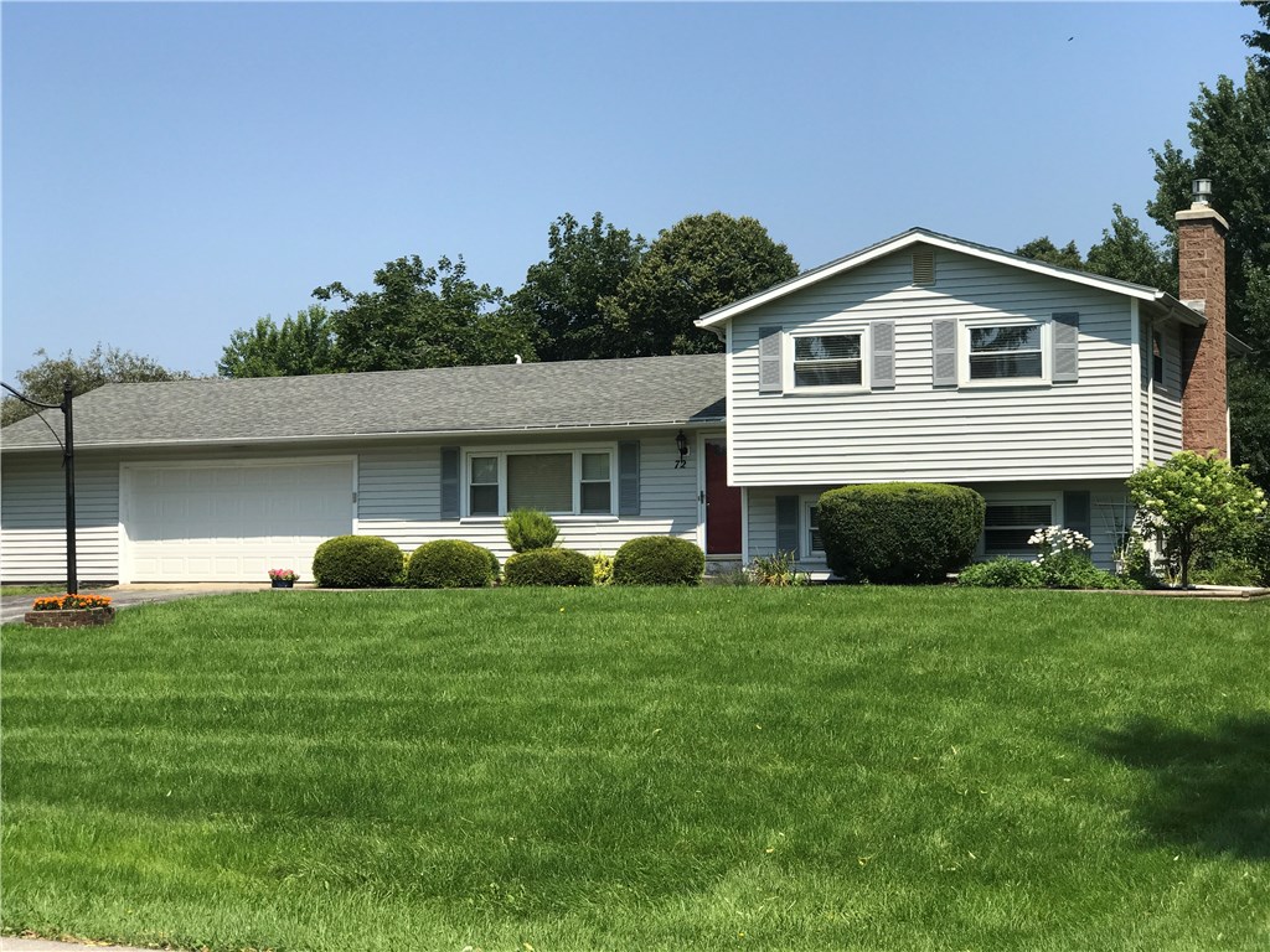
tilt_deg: +0.7
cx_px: 635
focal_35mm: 57
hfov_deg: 33.8
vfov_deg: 25.7
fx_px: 2091
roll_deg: +0.5
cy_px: 476
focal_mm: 6.6
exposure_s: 1/772
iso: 20
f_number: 2.8
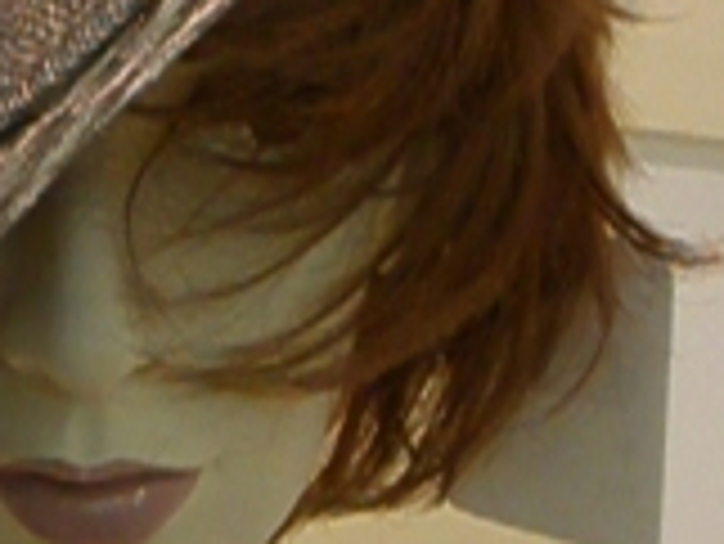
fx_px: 3391
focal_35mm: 162
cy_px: -139
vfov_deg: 9.0
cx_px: 45
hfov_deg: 12.1
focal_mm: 9.1
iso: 400
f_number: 4
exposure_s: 1/60
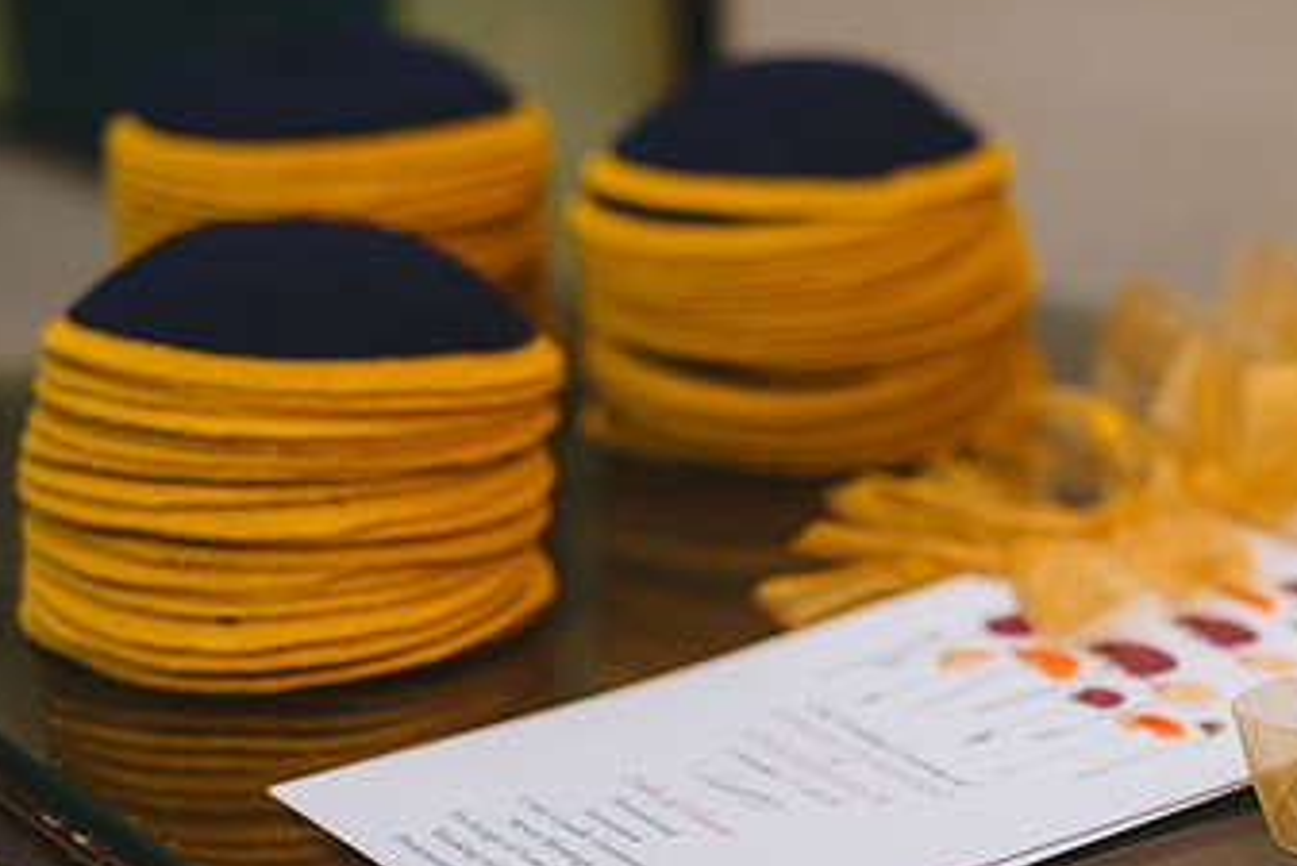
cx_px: 1085
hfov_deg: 23.2
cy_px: 729
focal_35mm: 86
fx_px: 3100
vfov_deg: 15.8
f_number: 2.8
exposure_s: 1/80
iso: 200
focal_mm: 50
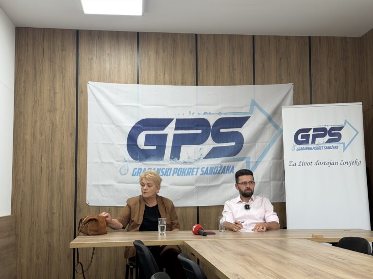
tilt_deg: +5.2
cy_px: 140
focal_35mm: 48
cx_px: 186
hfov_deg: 39.7
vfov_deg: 30.3
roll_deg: +0.2
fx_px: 517
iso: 100
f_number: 1.78
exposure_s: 1/119
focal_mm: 6.76
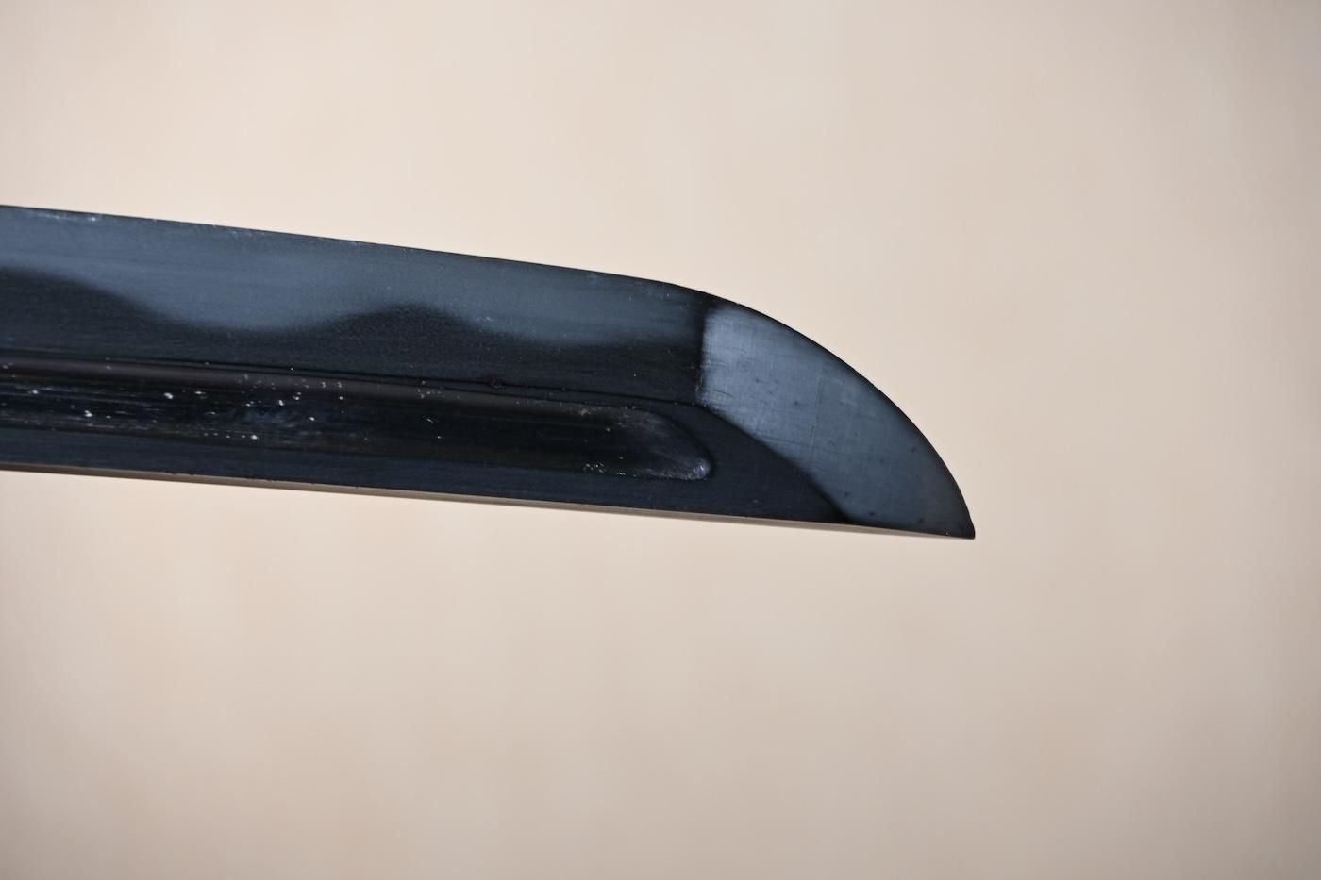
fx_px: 7704
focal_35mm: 210
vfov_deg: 6.5
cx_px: 660
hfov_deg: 9.8
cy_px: 440
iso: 100
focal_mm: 140
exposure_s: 1/1.6
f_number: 6.3
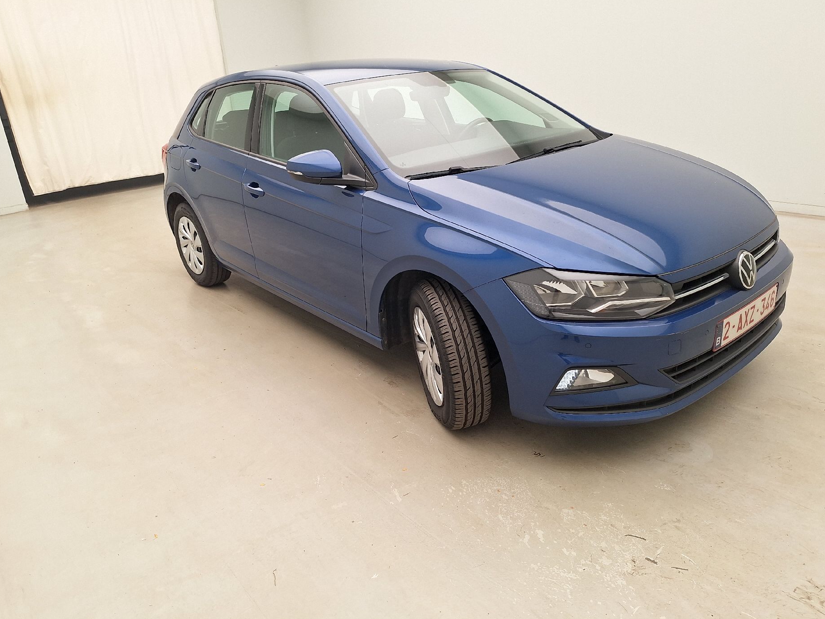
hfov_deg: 71.6
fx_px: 572
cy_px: 297
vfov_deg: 56.8
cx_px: 409
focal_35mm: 24
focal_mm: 5.54
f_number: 1.8
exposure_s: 1/100
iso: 50
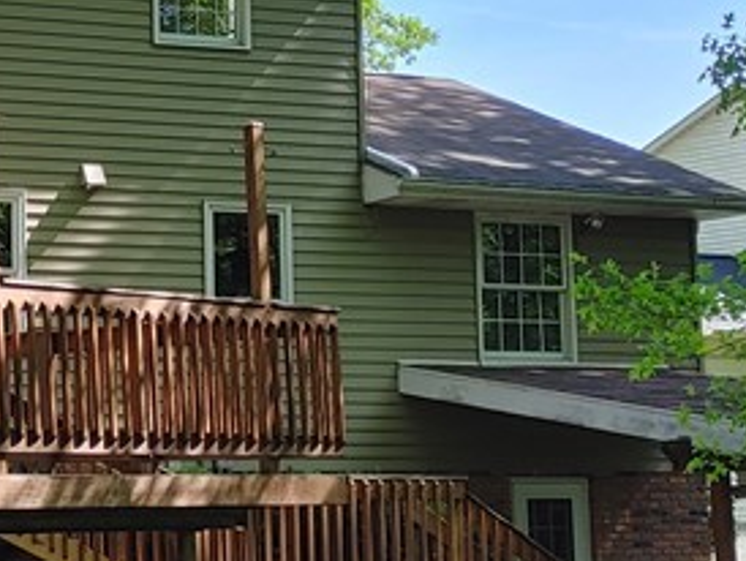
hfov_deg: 19.3
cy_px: 196
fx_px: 2092
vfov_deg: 15.2
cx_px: -98
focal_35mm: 97
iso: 50
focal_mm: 5.58
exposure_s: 1/410
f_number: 1.8
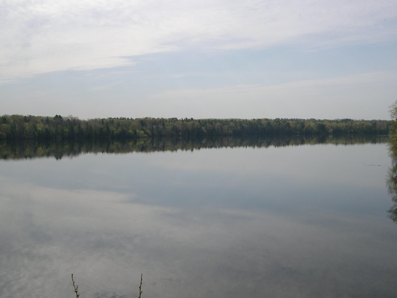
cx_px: 213
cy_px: 151
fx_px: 493
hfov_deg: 43.8
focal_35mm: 43
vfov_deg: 33.6
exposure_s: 1/353
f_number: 7.6
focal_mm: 8
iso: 100
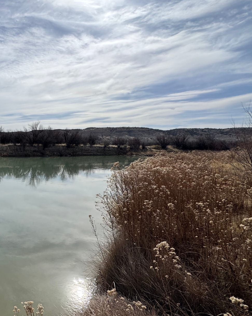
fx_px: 215
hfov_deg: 48.3
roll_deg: -0.3
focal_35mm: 23
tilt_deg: -10.0
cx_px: -8
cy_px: 186
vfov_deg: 72.0
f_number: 2.2
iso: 50
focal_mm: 2.22
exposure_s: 1/3906
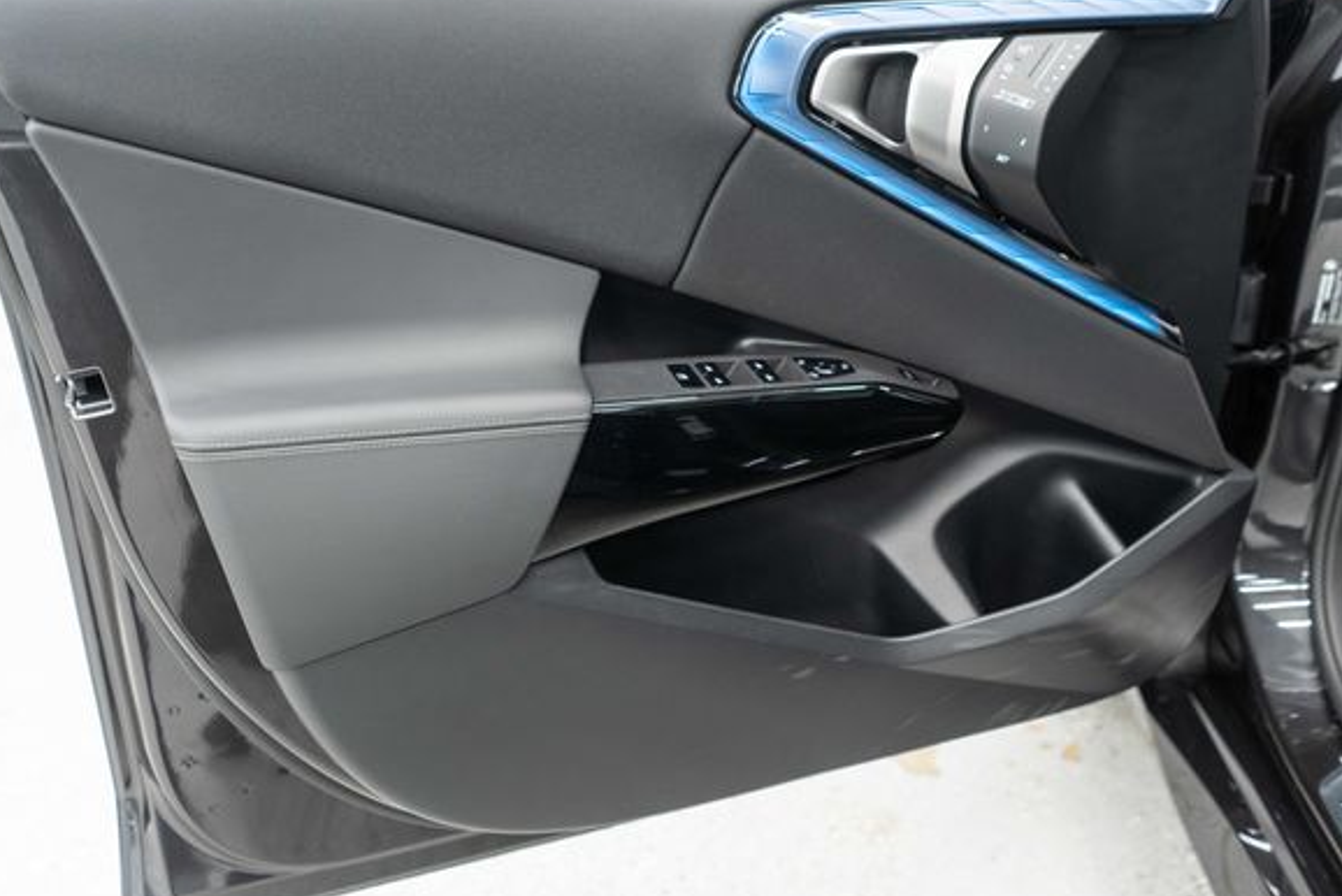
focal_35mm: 31
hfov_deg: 60.3
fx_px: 1156
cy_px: 424
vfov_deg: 42.4
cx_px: 676
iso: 1000
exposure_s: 1/40
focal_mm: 28
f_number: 3.2
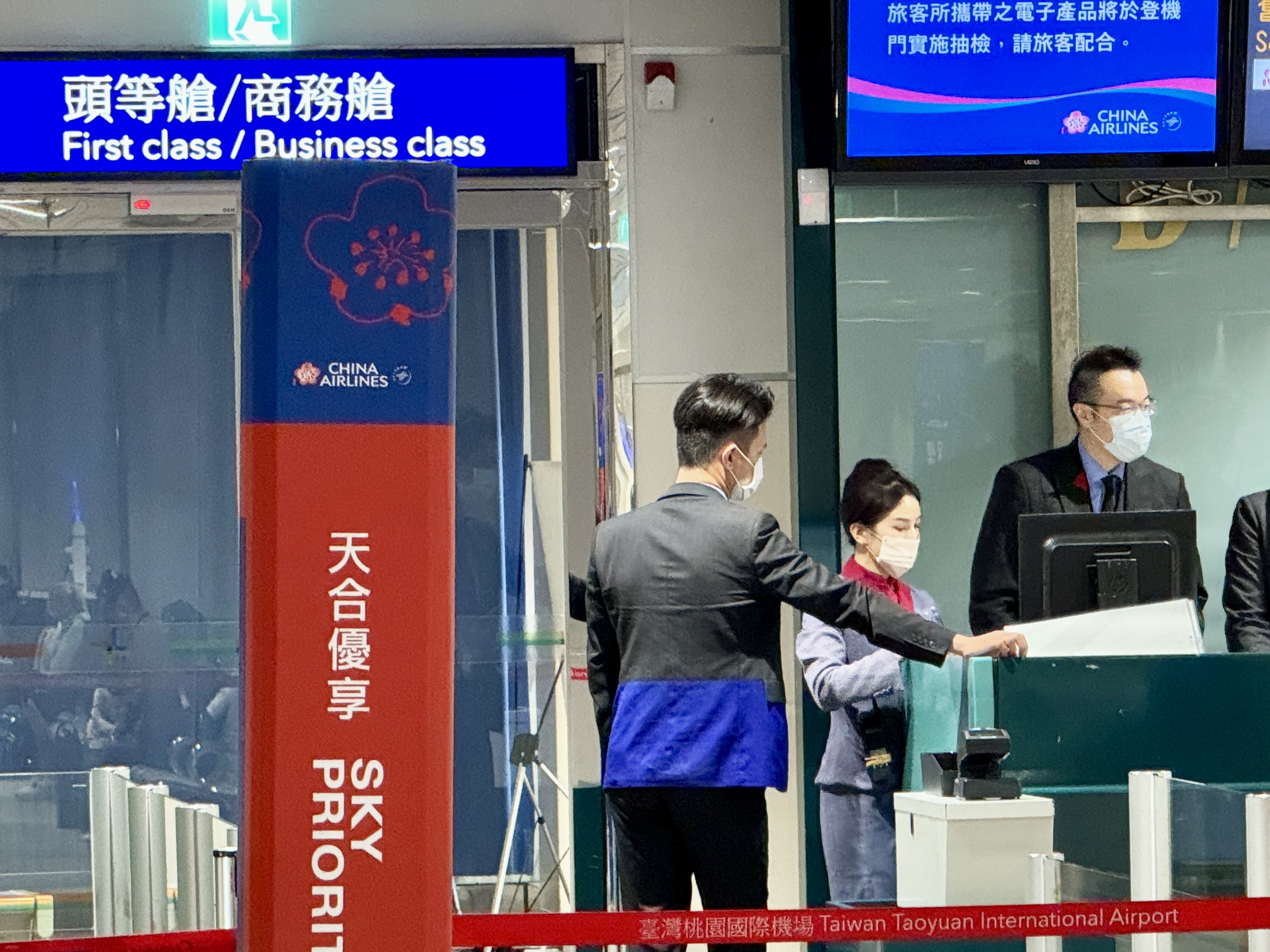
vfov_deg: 7.1
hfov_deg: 9.4
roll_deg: +0.7
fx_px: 7667
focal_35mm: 209
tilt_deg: -0.7
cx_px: 1030
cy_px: 495
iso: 640
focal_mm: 15.66
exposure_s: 1/60
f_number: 2.8
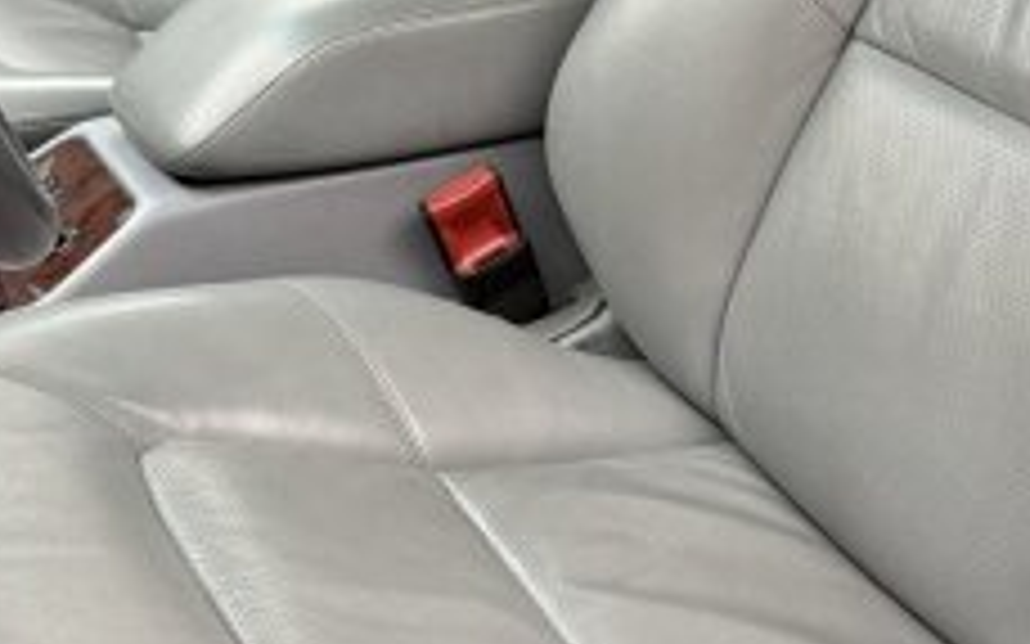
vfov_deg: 18.1
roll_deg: -0.4
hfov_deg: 28.8
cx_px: 684
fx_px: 1993
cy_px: 68
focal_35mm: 71
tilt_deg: -18.2
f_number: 1.78
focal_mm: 6.76
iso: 400
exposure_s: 1/49
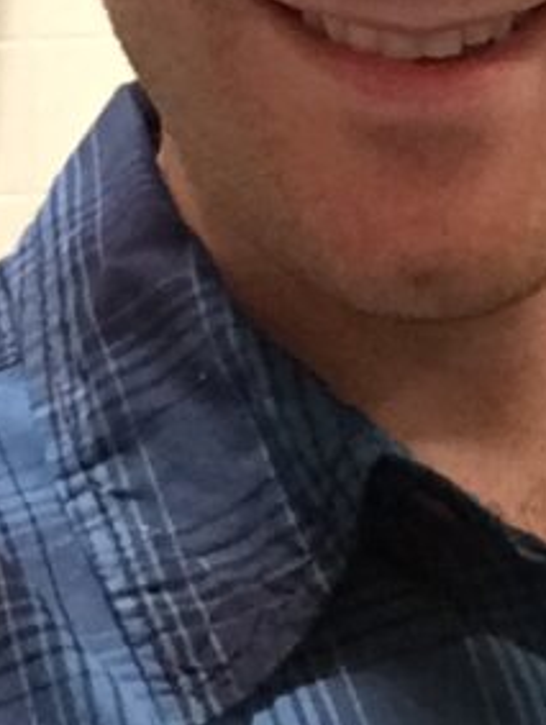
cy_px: -174
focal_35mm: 112
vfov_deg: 16.7
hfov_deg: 13.2
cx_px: 356
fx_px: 2350
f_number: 2.2
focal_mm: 2.65
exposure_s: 1/30
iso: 320
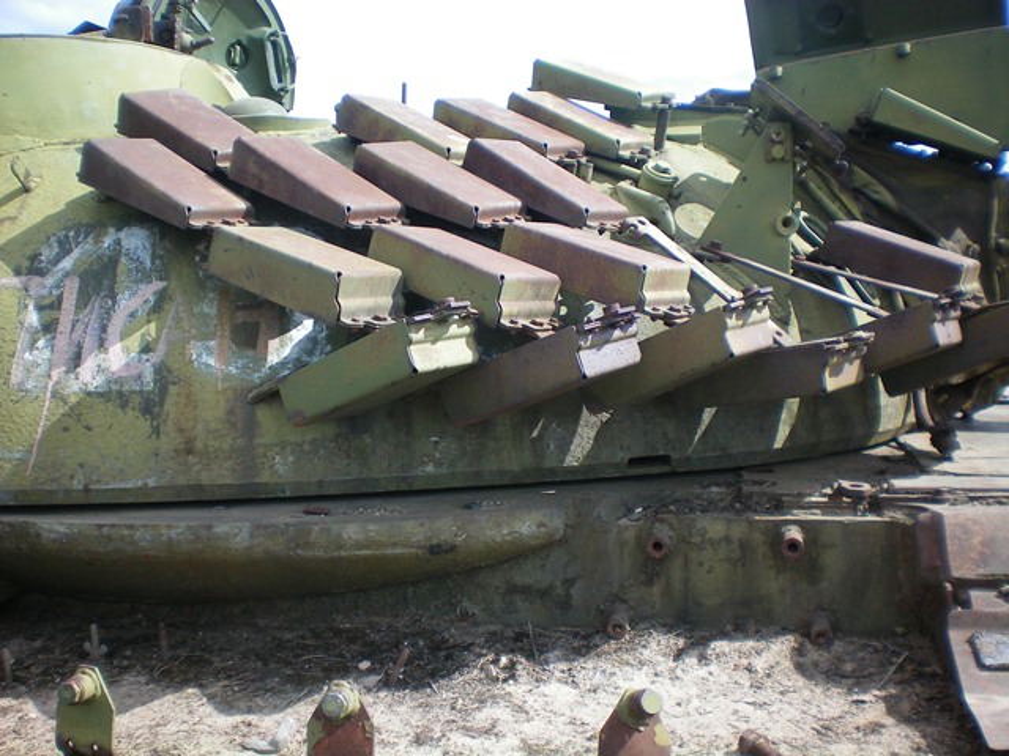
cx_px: 504
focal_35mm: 38
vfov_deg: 37.7
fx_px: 1108
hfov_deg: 49.0
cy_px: 378
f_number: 3.1
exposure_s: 1/500
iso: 64
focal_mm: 6.3
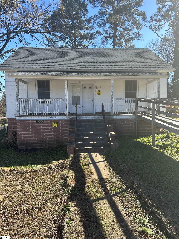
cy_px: 120
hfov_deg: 56.8
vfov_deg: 71.6
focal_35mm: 24
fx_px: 165
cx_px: 90
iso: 80
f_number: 1.78
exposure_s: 1/1562
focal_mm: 6.86
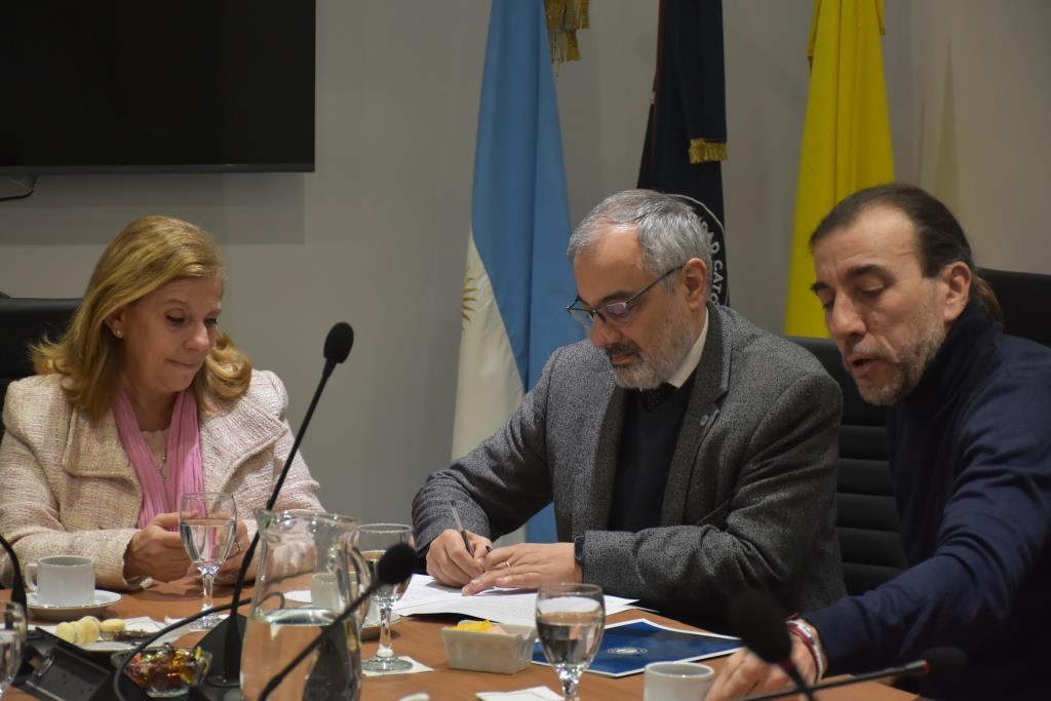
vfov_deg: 13.0
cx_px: 526
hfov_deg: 19.5
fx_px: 3066
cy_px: 350
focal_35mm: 105
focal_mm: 70
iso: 1600
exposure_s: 1/80
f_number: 5
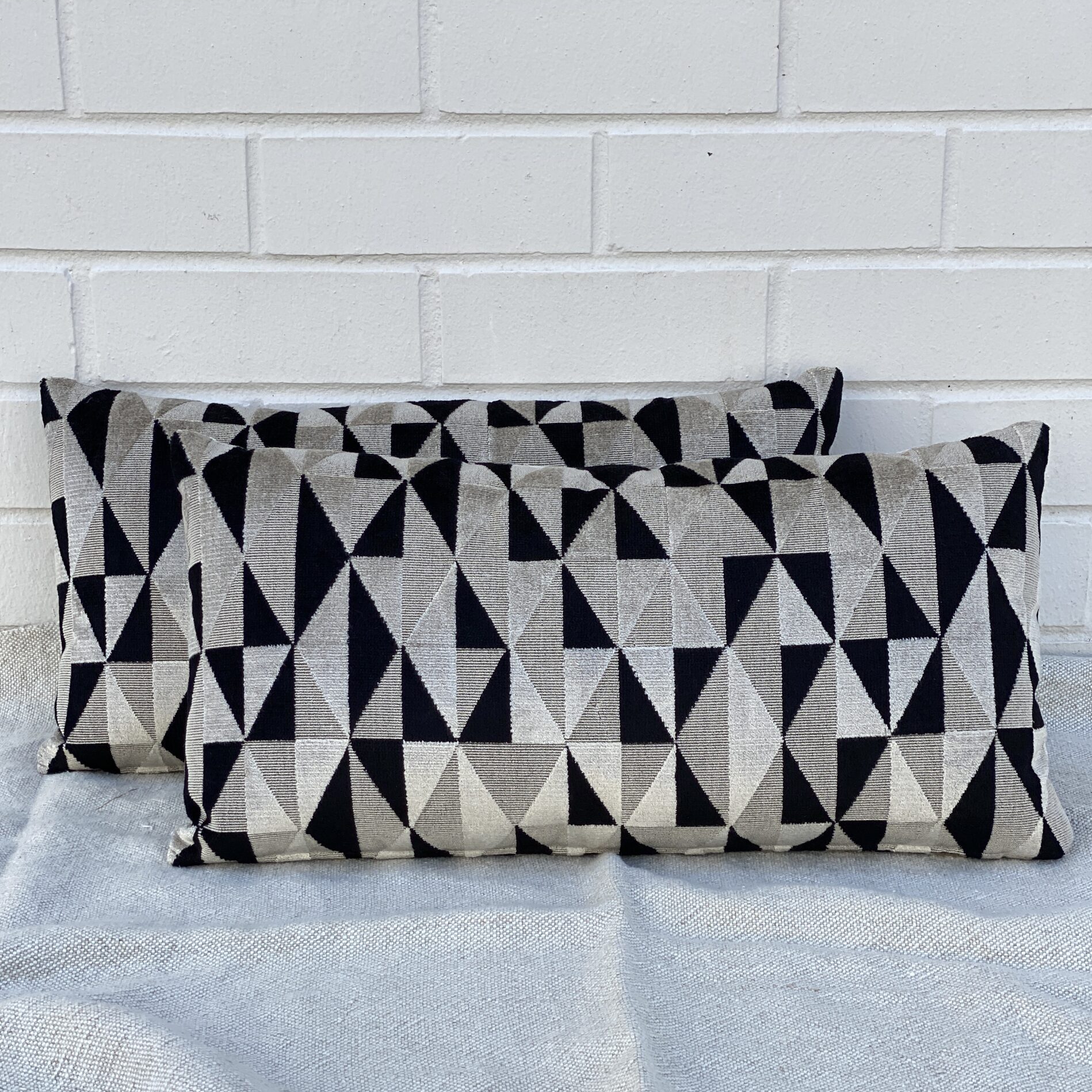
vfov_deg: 27.6
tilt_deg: -20.1
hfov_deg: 27.7
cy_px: 668
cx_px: 543
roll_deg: -0.2
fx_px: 2213
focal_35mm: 62
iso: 20
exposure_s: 1/539
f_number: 2
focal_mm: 6
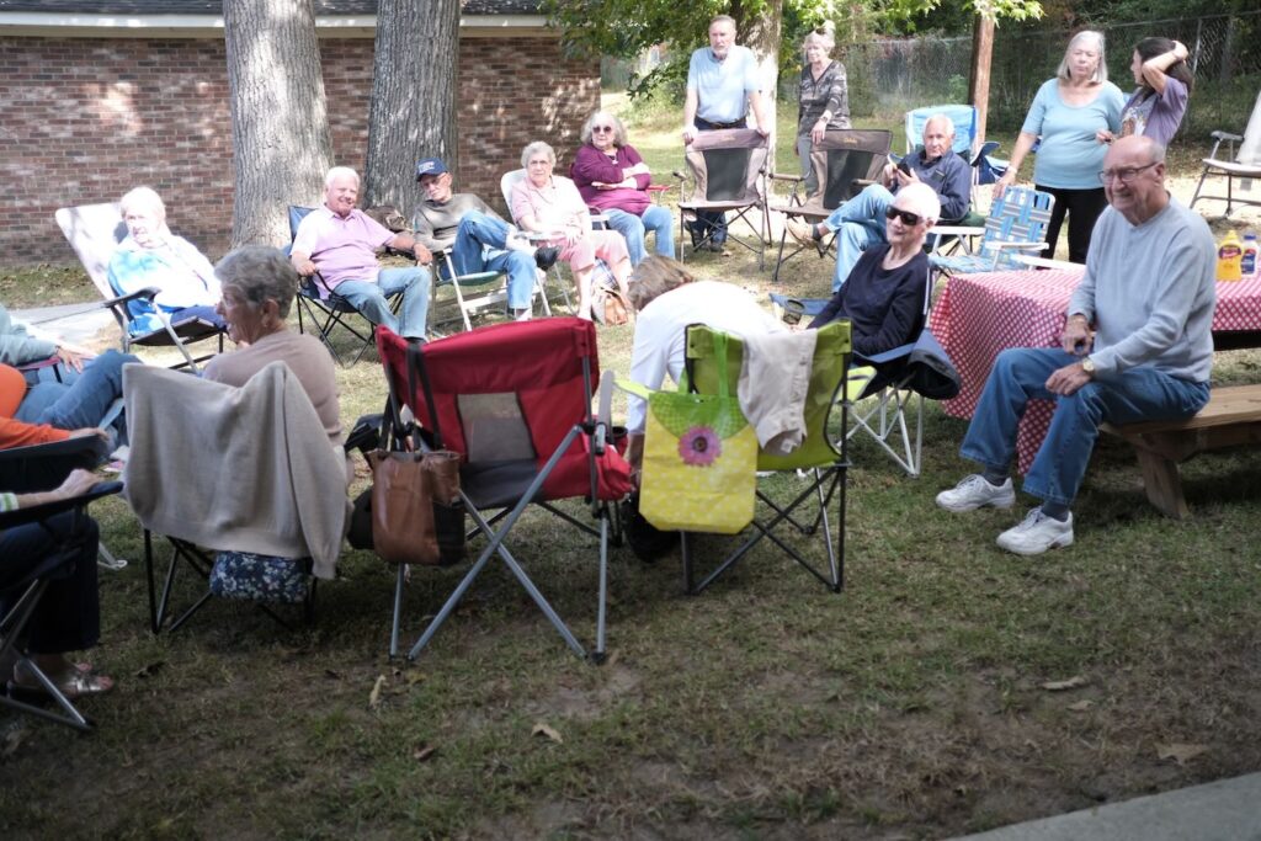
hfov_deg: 54.4
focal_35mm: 35
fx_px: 1226
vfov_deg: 37.9
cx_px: 630
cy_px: 420
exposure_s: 1/320
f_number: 2.2
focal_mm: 23
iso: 160
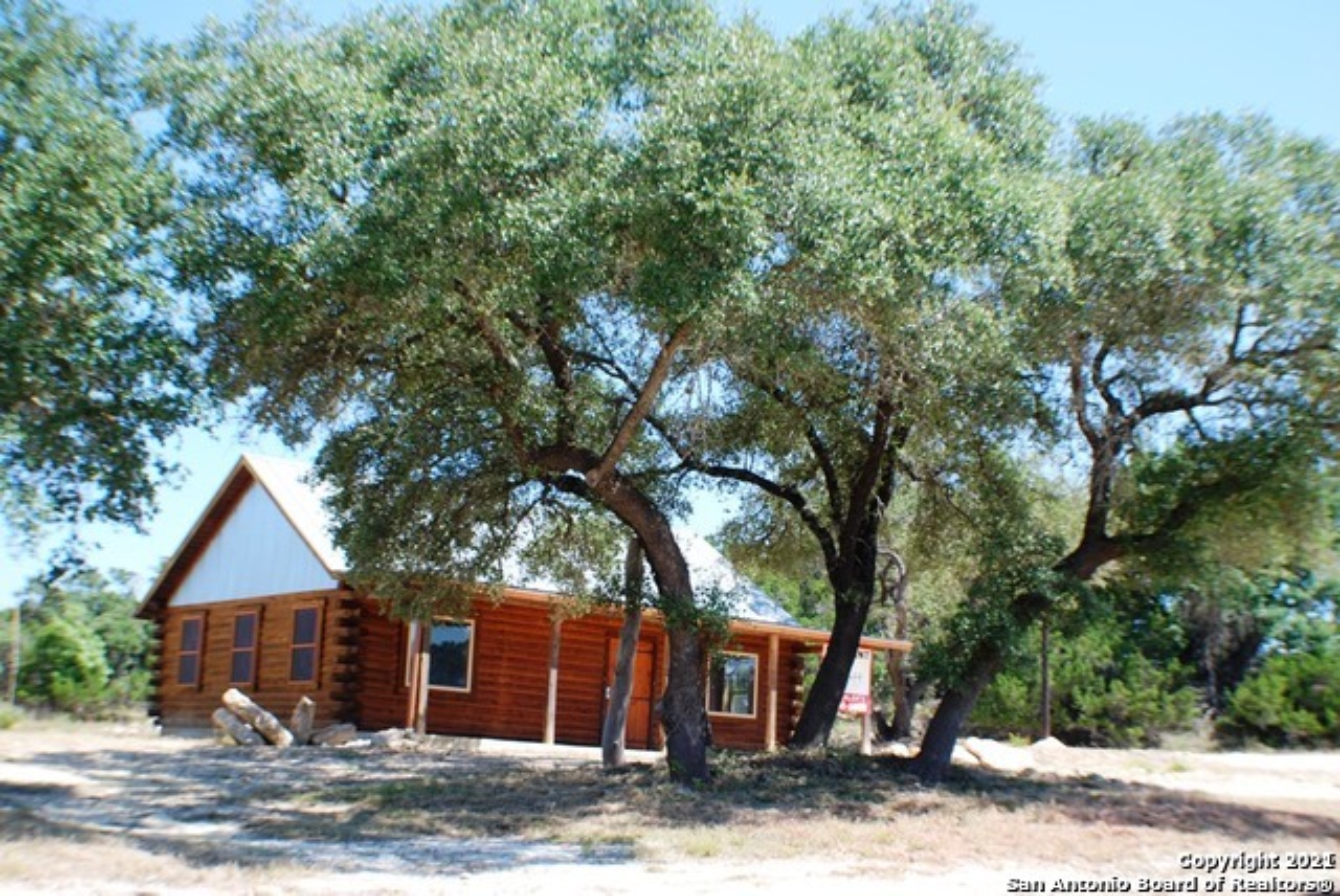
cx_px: 670
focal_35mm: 60
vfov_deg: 22.7
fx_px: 2235
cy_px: 448
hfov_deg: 33.4
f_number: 6.3
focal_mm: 40
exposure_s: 1/160
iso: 100
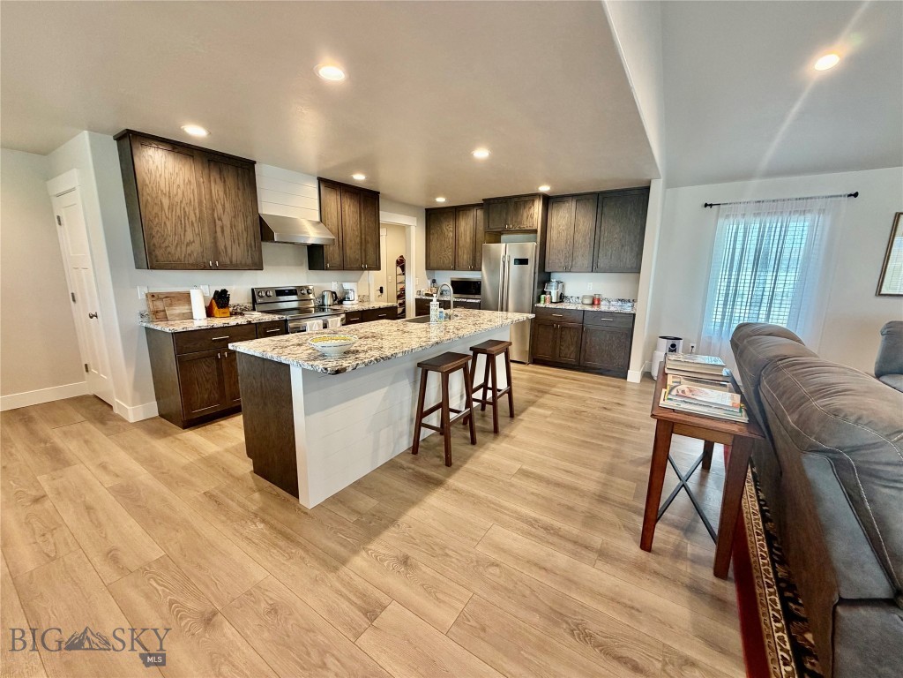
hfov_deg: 102.1
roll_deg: -1.1
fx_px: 365
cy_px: 339
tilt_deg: -10.6
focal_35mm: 14
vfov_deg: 85.7
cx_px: 452
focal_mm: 2.22
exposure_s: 1/60
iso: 200
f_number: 2.2
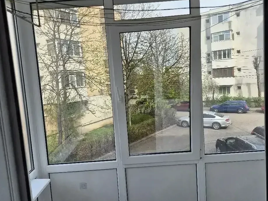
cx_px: 127
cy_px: 97
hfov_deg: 69.3
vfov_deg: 54.9
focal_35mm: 25
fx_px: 194
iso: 25
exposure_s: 1/667
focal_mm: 5.4
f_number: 1.8
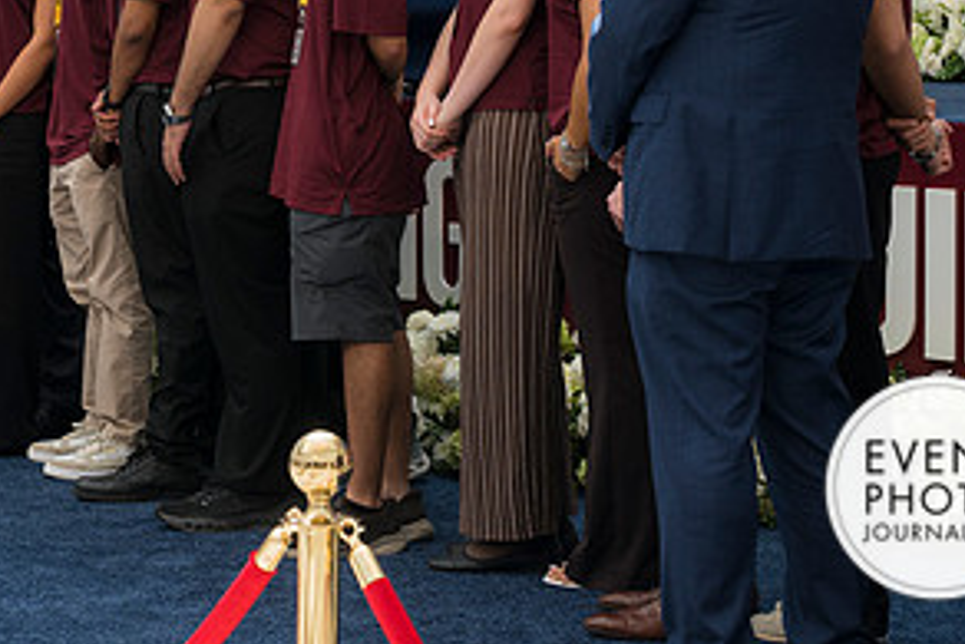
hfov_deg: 17.1
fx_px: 3191
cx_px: 202
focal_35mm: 119
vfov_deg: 11.5
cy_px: 69
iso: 80
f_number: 4
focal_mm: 40
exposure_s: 1/160
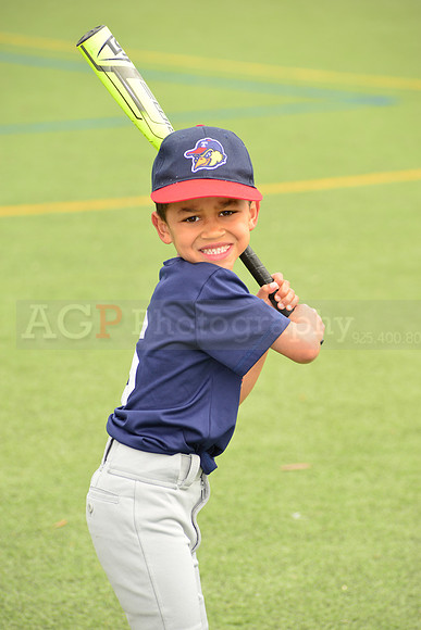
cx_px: 210
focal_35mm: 200
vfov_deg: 10.3
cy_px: 315
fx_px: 3506
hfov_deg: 6.9
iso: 250
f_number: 8
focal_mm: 200
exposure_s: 1/200
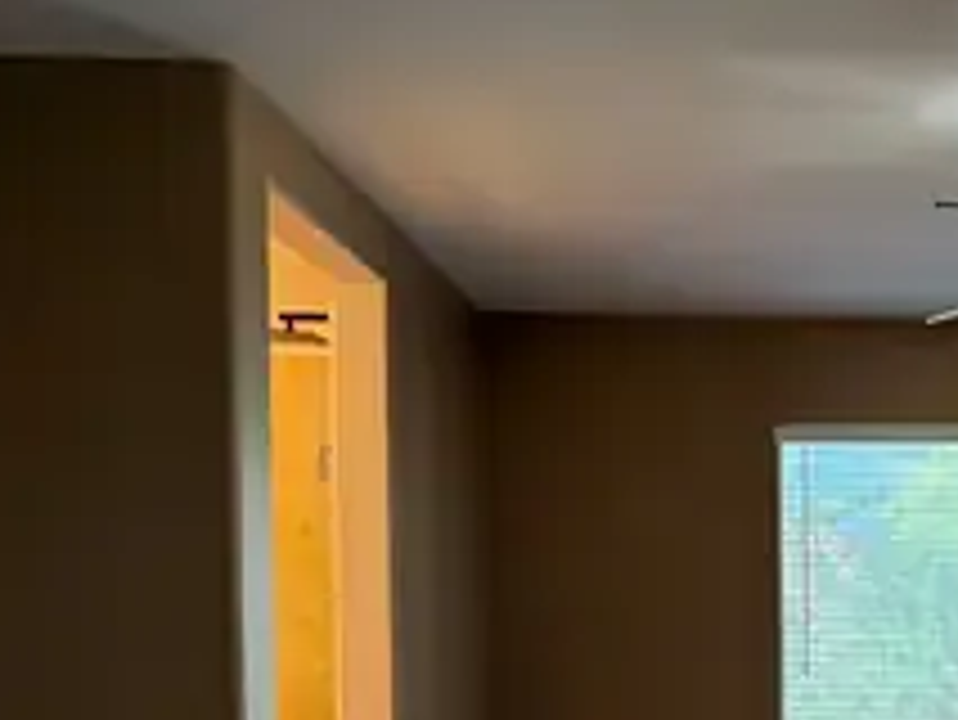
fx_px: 1246
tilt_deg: -1.7
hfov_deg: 38.9
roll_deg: +0.6
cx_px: 873
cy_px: 616
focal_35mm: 45
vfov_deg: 31.1
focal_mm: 6.76
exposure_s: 1/60
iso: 200
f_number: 1.78
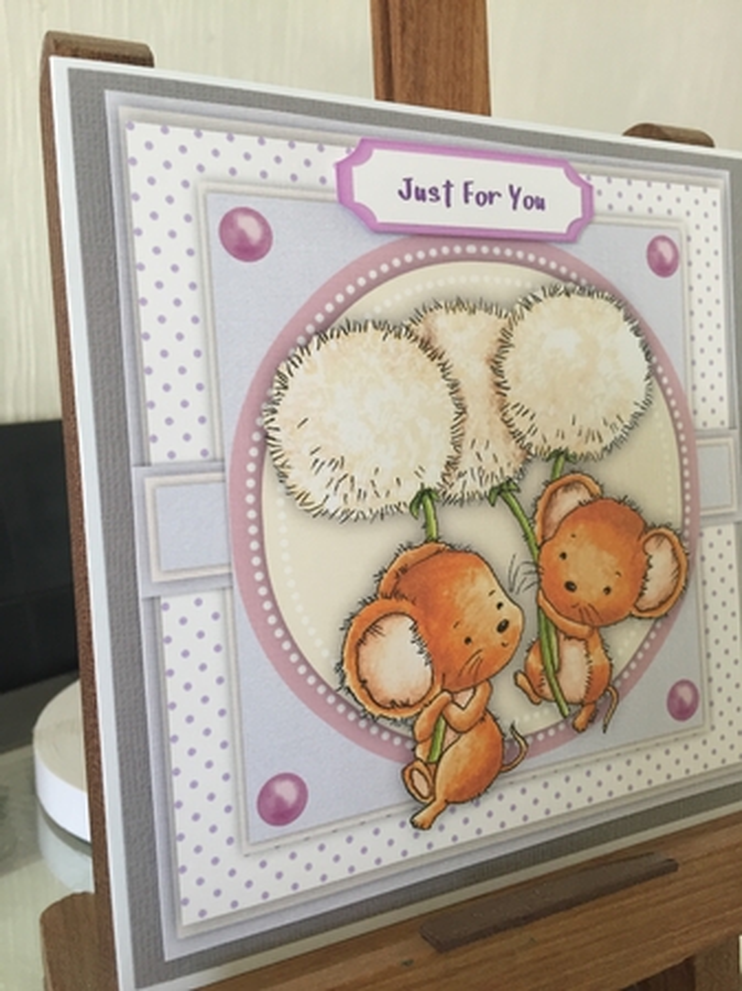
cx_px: 371
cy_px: 496
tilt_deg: -15.1
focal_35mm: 29
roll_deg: -2.8
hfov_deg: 48.2
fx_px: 830
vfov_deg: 61.7
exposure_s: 1/33
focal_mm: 4.15
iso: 125
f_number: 2.2
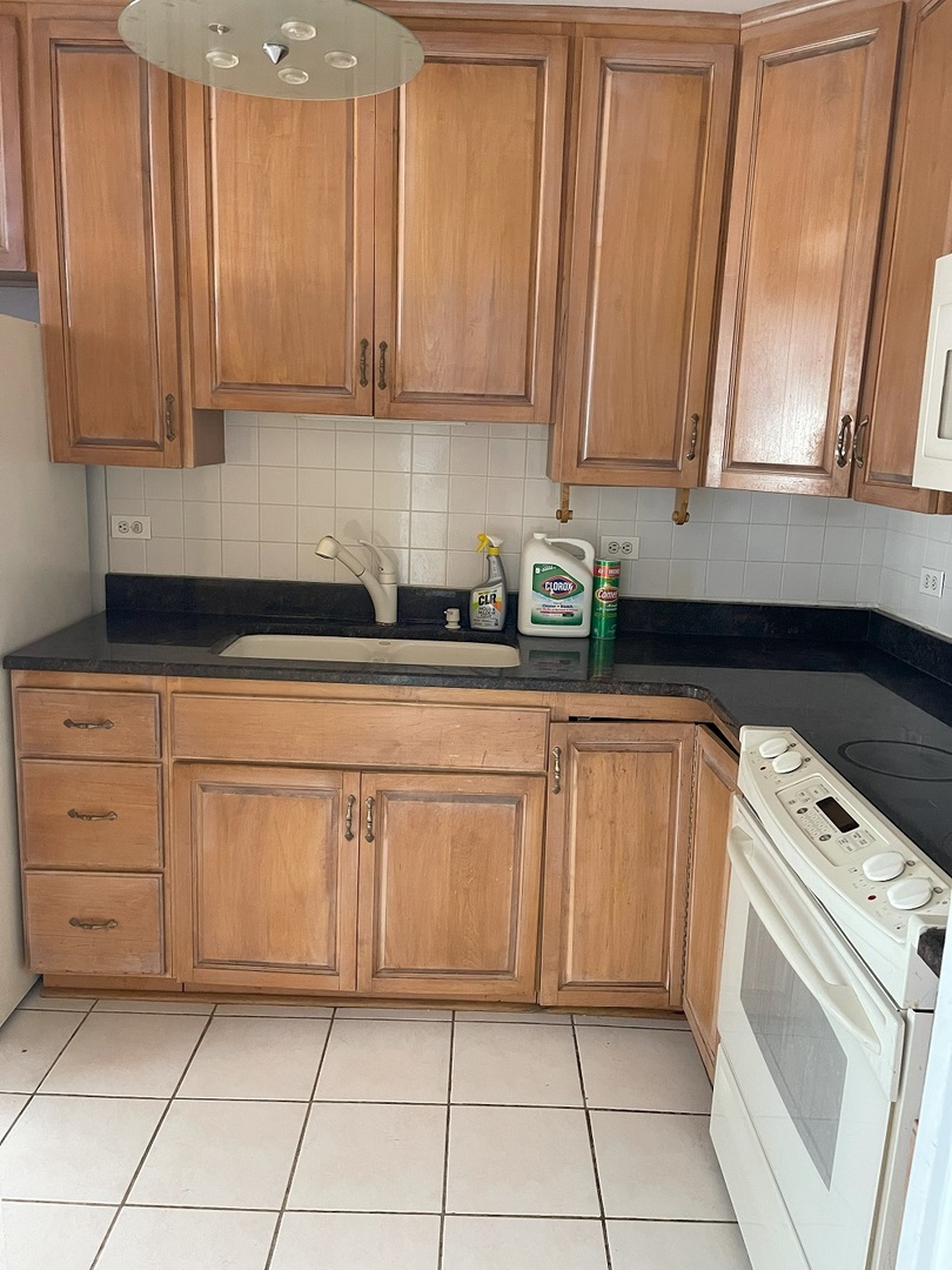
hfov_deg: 53.1
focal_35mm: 26
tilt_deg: -12.1
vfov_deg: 67.3
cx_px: 476
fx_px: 953
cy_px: 635
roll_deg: -1.7
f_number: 1.6
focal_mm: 5.1
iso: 500
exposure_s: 1/57
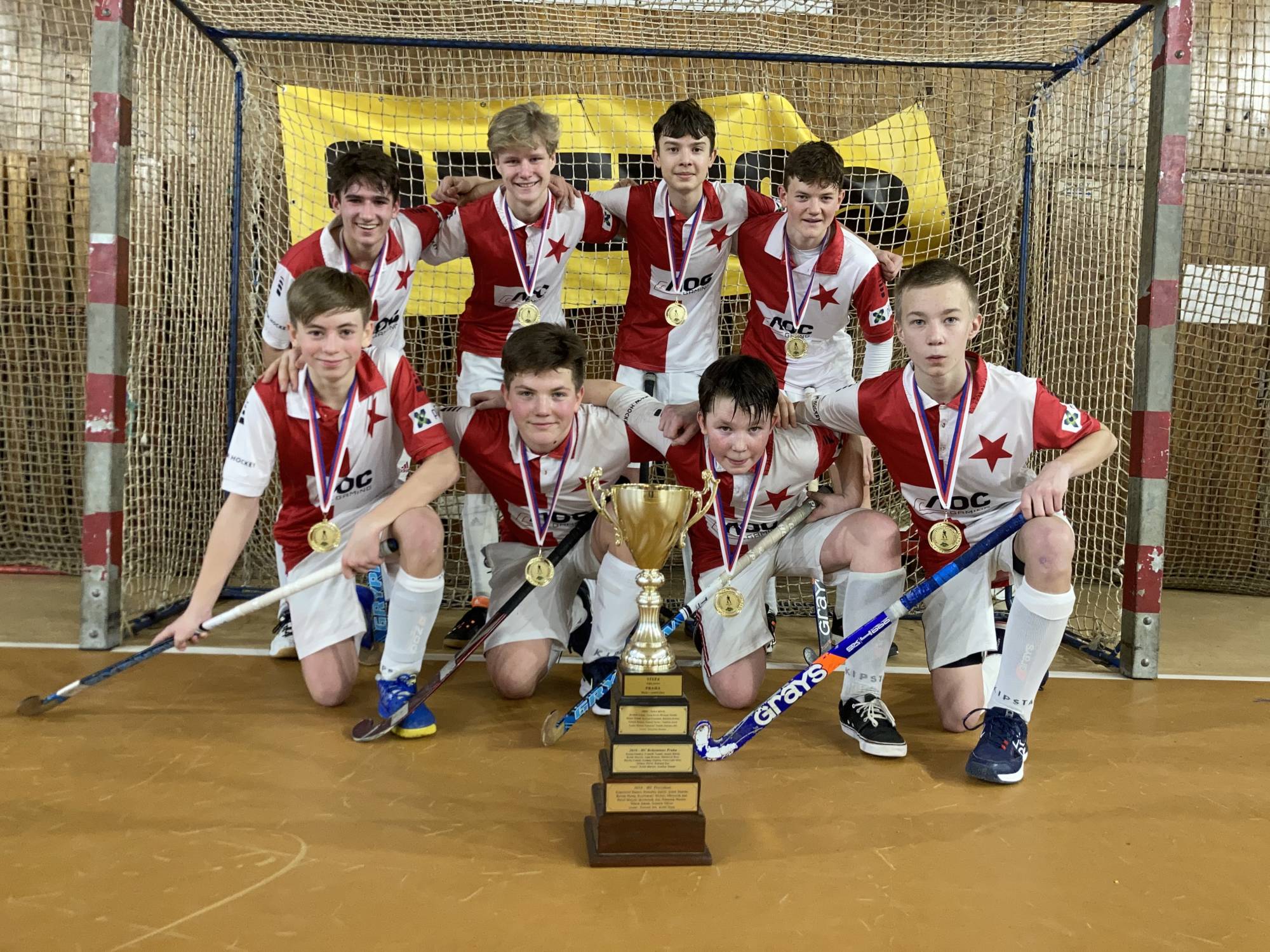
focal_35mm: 28
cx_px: 635
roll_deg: -1.3
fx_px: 1027
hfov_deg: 63.4
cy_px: 476
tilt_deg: -2.3
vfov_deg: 49.7
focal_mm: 3.99
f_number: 1.8
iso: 125
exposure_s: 1/60
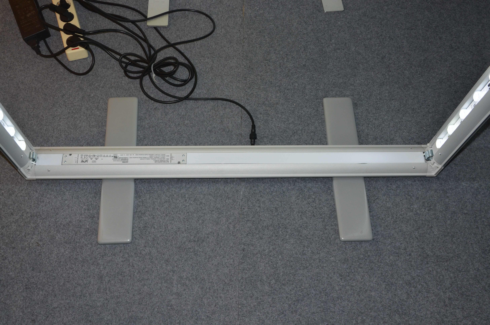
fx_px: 509
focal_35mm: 38
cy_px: 162
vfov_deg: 35.3
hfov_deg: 51.4
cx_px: 245
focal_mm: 25
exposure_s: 1/160
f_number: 10
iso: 500
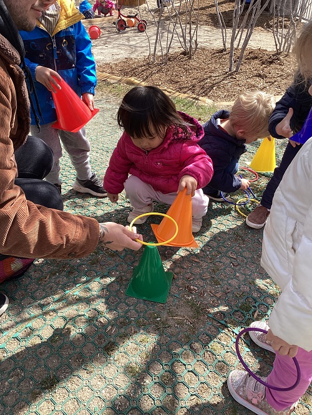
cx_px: 156
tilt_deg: -36.8
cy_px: 208
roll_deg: +2.2
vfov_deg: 58.3
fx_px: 372
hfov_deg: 45.5
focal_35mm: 31
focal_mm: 3.3
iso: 25
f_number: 2.4
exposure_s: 1/554
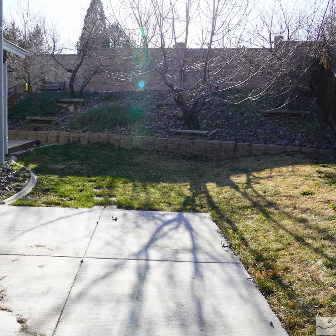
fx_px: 384
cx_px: 137
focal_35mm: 35
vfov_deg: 47.2
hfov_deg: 47.0
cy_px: 168
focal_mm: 18
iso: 100
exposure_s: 1/100
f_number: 7.1
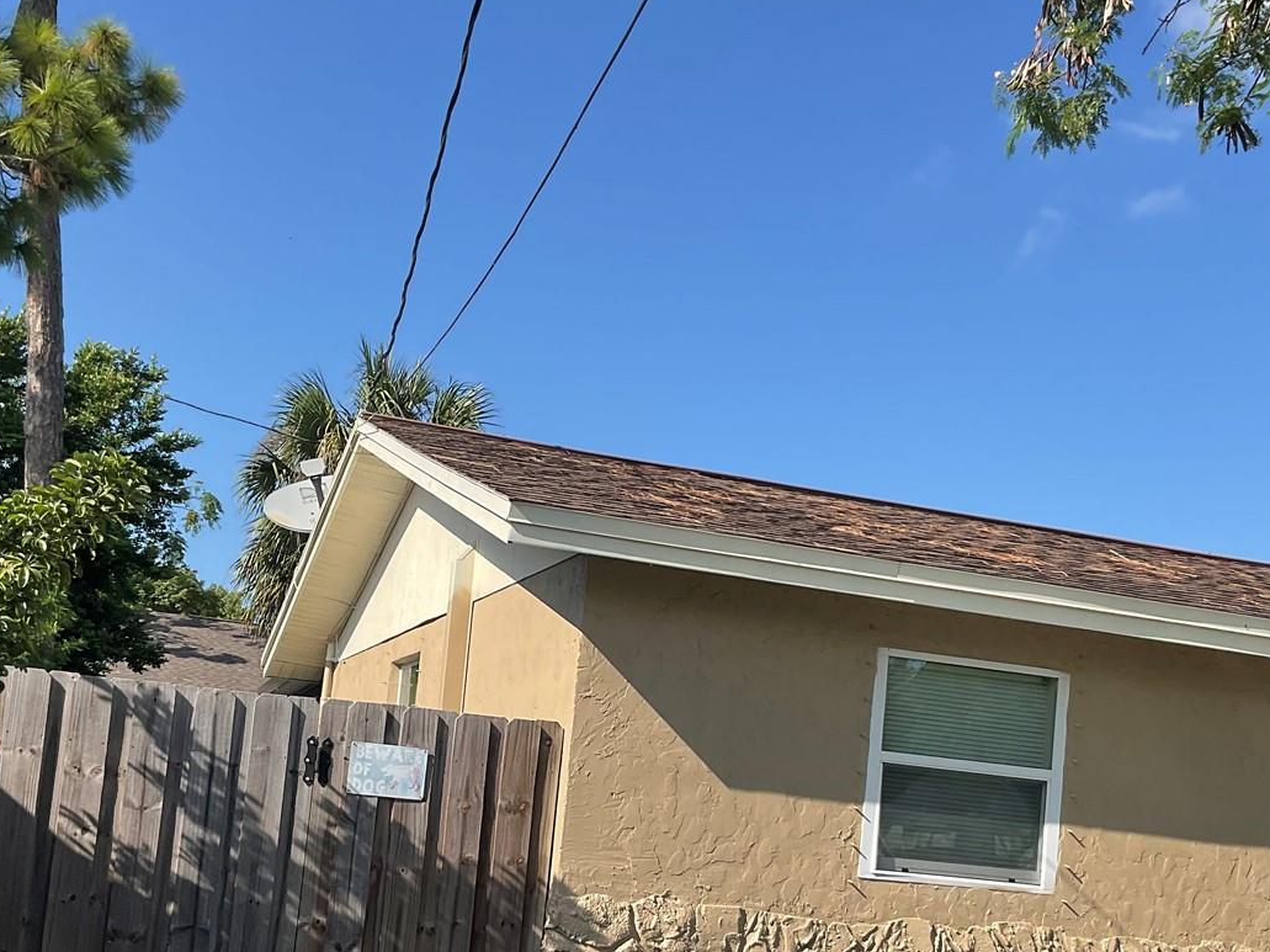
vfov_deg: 31.8
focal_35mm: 45
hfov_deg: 42.1
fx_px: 1651
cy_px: 668
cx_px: 613
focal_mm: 3
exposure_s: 1/1451
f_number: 1.8
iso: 16
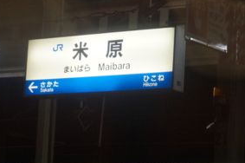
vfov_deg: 8.6
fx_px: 1081
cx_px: 150
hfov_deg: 12.9
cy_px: 120
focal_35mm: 159
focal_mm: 50
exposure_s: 1/80
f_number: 5.6
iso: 1600
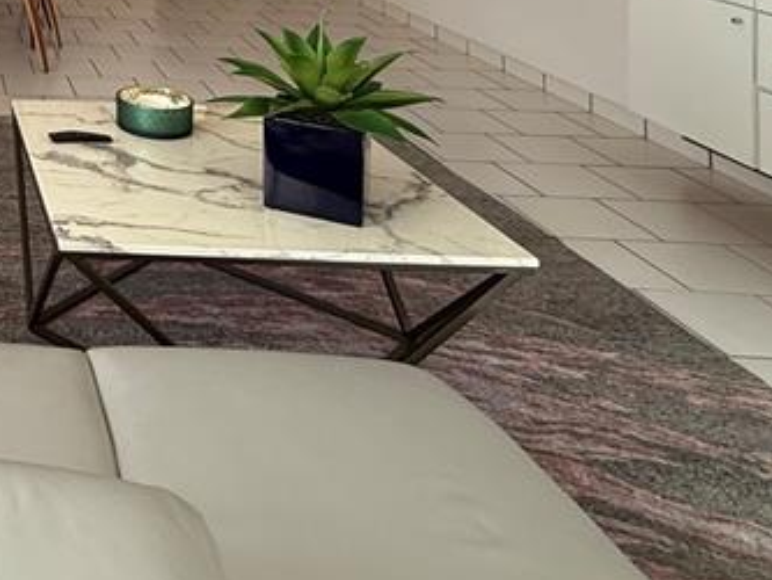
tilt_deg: +1.4
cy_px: -223
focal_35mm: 43
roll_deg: -0.6
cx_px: -128
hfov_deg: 35.6
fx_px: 959
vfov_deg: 26.8
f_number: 2.2
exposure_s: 1/120
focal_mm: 2.22
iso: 80
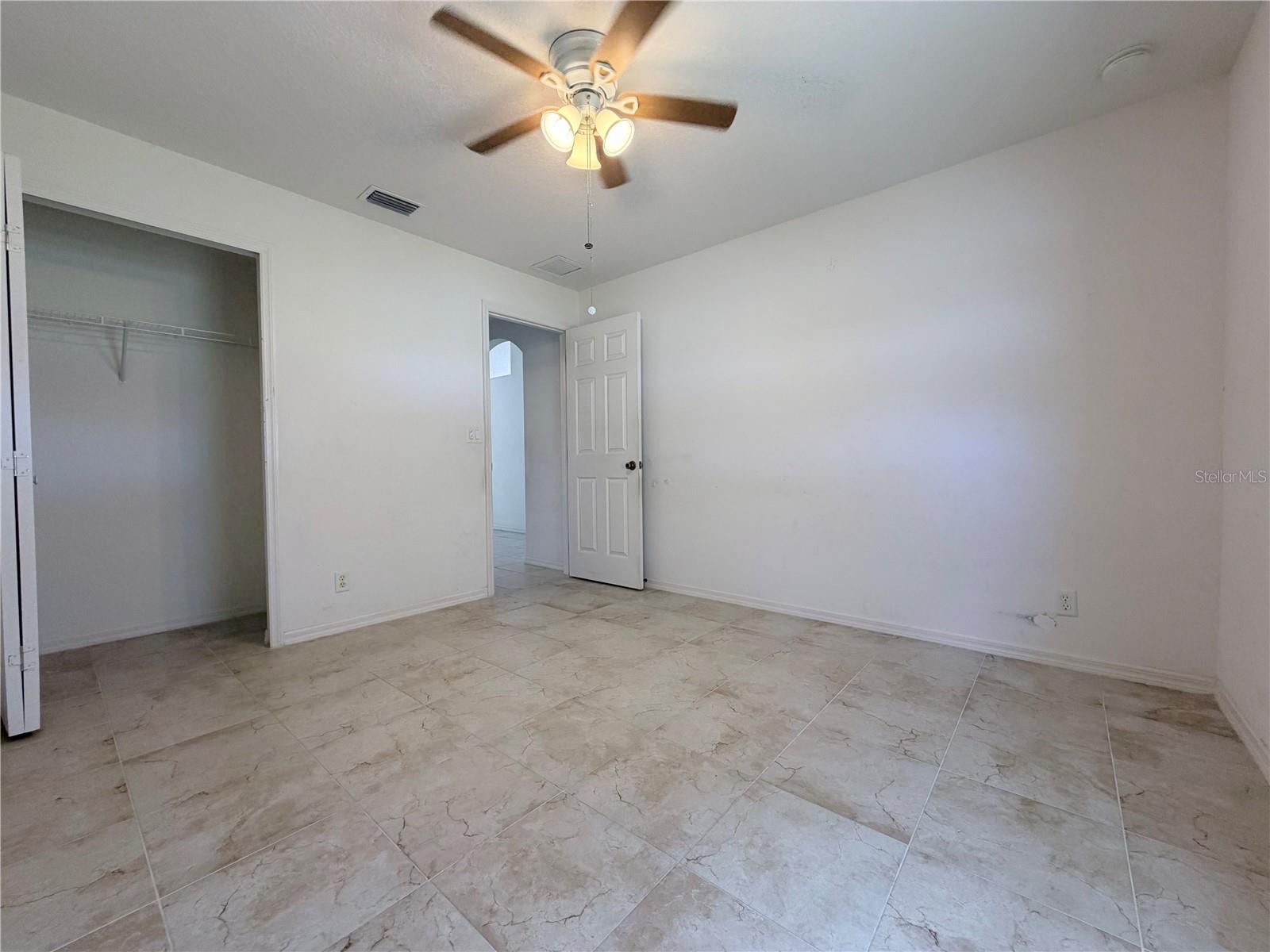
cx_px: 635
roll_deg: +1.3
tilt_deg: -2.0
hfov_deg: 102.1
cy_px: 476
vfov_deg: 85.7
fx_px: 514
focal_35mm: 14
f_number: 2.2
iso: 200
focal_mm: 2.22
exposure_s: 1/120
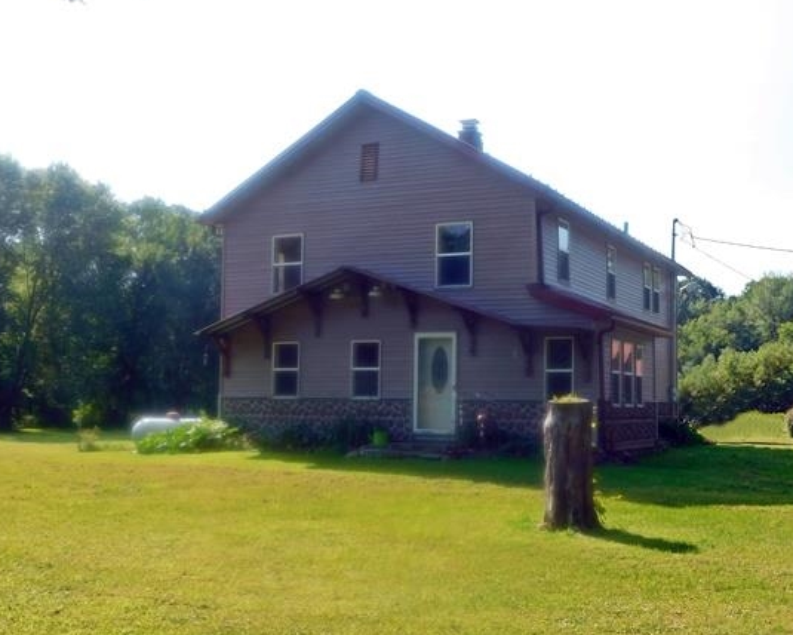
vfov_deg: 35.7
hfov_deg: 43.7
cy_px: 332
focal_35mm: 42
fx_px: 986
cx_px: 451
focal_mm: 6.3
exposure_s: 1/640
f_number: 3.5
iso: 125
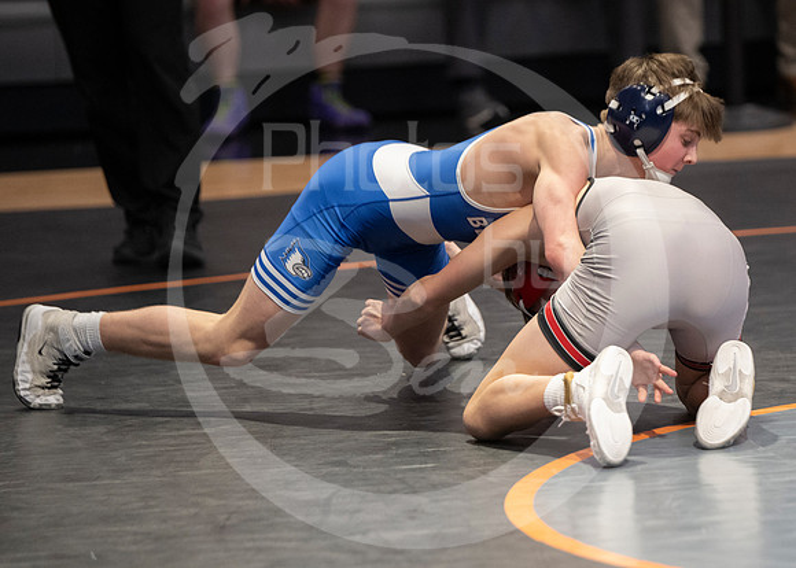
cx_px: 508
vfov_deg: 5.3
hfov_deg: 7.4
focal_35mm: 272
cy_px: 405
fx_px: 6150
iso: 3200
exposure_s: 1/1000
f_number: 2.8
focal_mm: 180
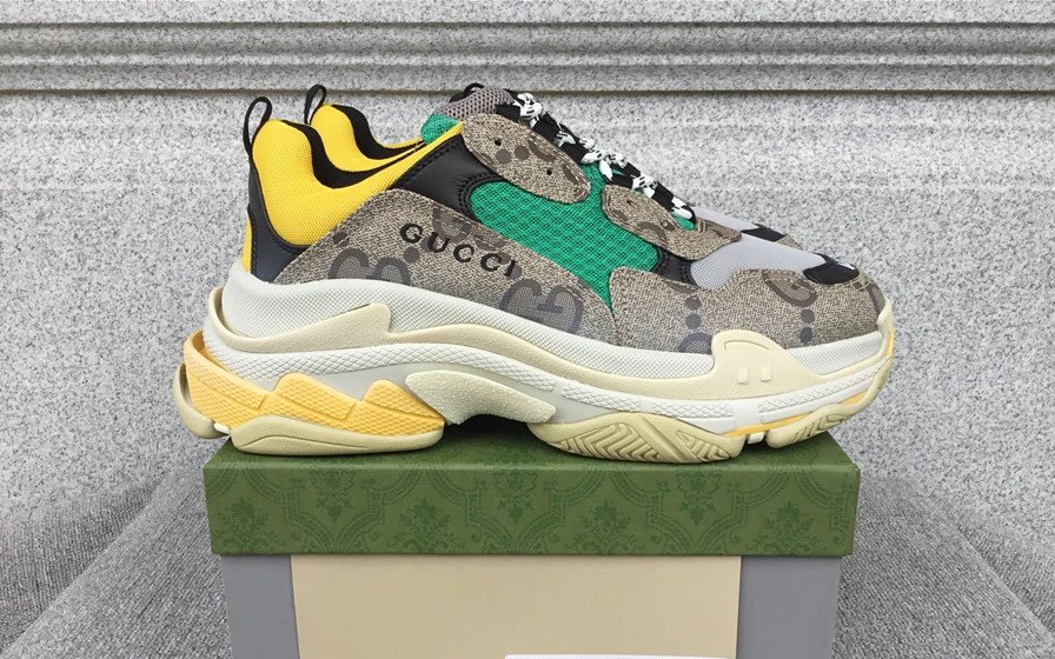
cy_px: 396
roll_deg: +0.5
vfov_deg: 38.2
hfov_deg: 58.1
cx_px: 526
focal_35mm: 33
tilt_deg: -16.5
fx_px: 949
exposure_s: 1/295
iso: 25
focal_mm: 3.3
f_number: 2.4
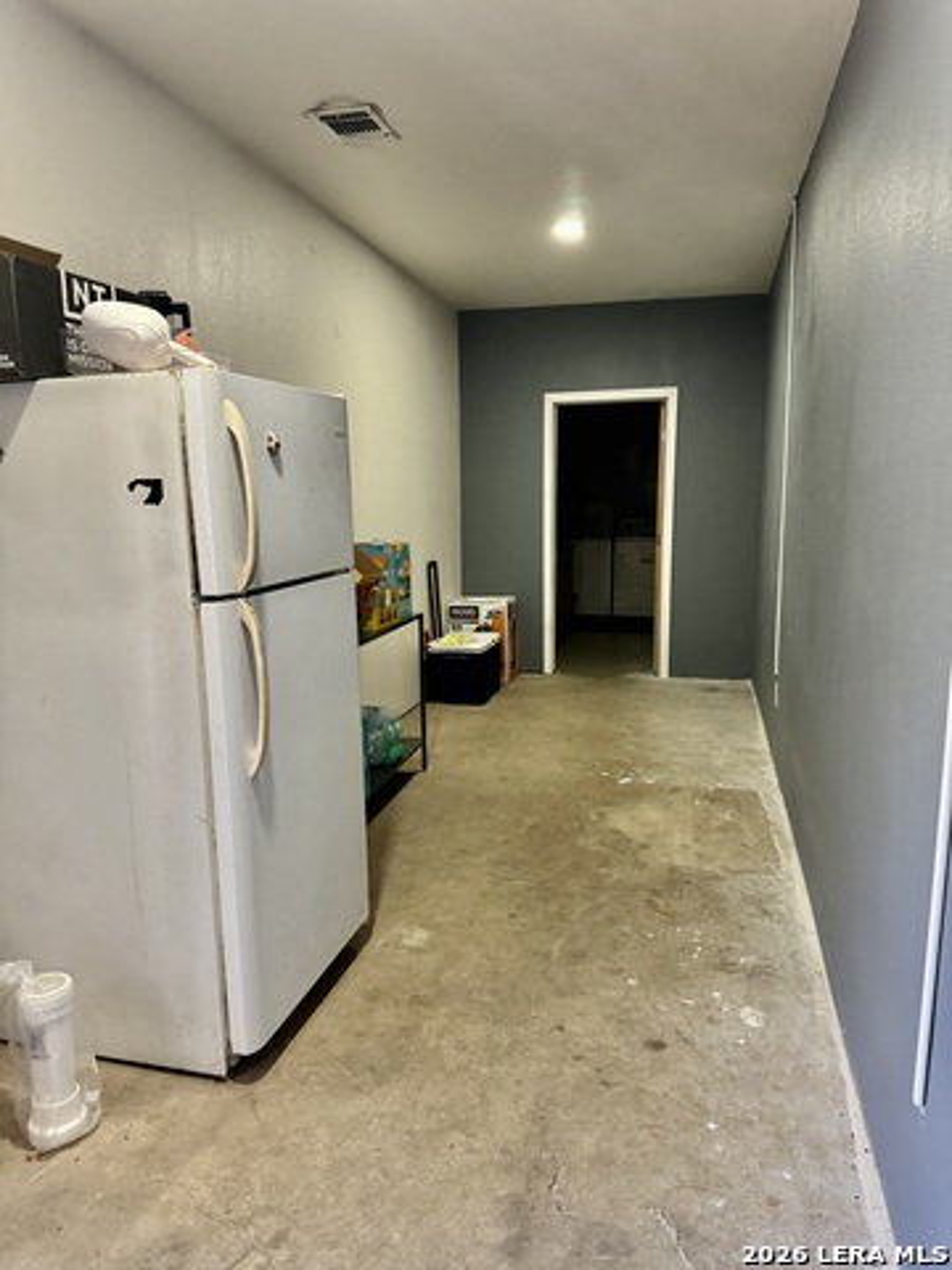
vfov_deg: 71.6
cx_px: 476
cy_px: 635
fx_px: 880
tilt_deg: -7.7
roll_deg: +0.4
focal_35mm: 24
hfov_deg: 56.8
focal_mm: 6.76
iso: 500
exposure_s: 1/60
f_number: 1.78
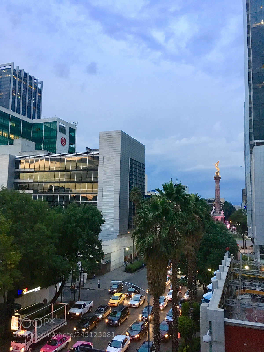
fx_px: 295
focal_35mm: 29
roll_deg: -0.6
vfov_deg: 61.7
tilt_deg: +5.3
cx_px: 132
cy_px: 176
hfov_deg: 48.2
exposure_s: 1/30
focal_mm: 4.15
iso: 200
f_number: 2.2
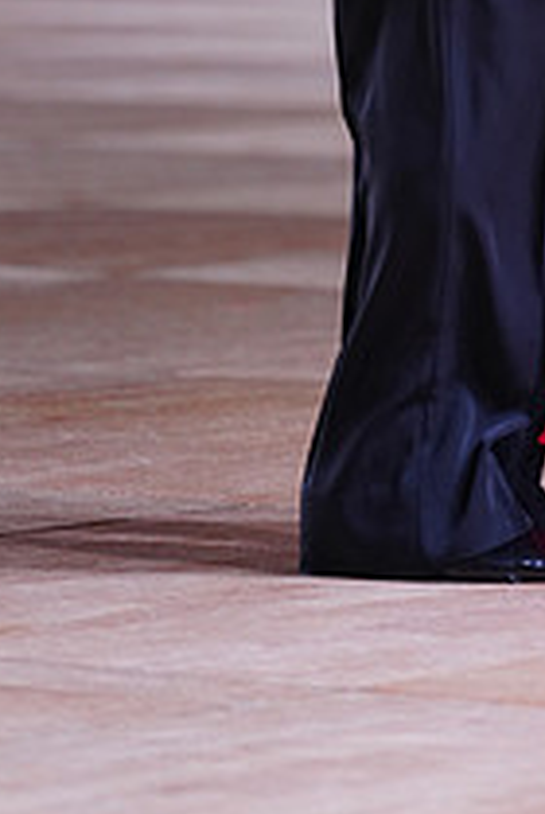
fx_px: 9098
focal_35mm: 402
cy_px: -288
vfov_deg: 5.1
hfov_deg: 3.4
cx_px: 691
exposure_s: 1/500
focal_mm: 145
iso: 1000
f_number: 2.8
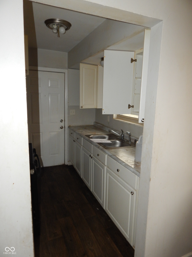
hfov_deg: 61.1
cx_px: 96
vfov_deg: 76.4
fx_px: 163
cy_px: 128
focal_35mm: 22
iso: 200
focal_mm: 4
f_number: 3
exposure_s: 1/30
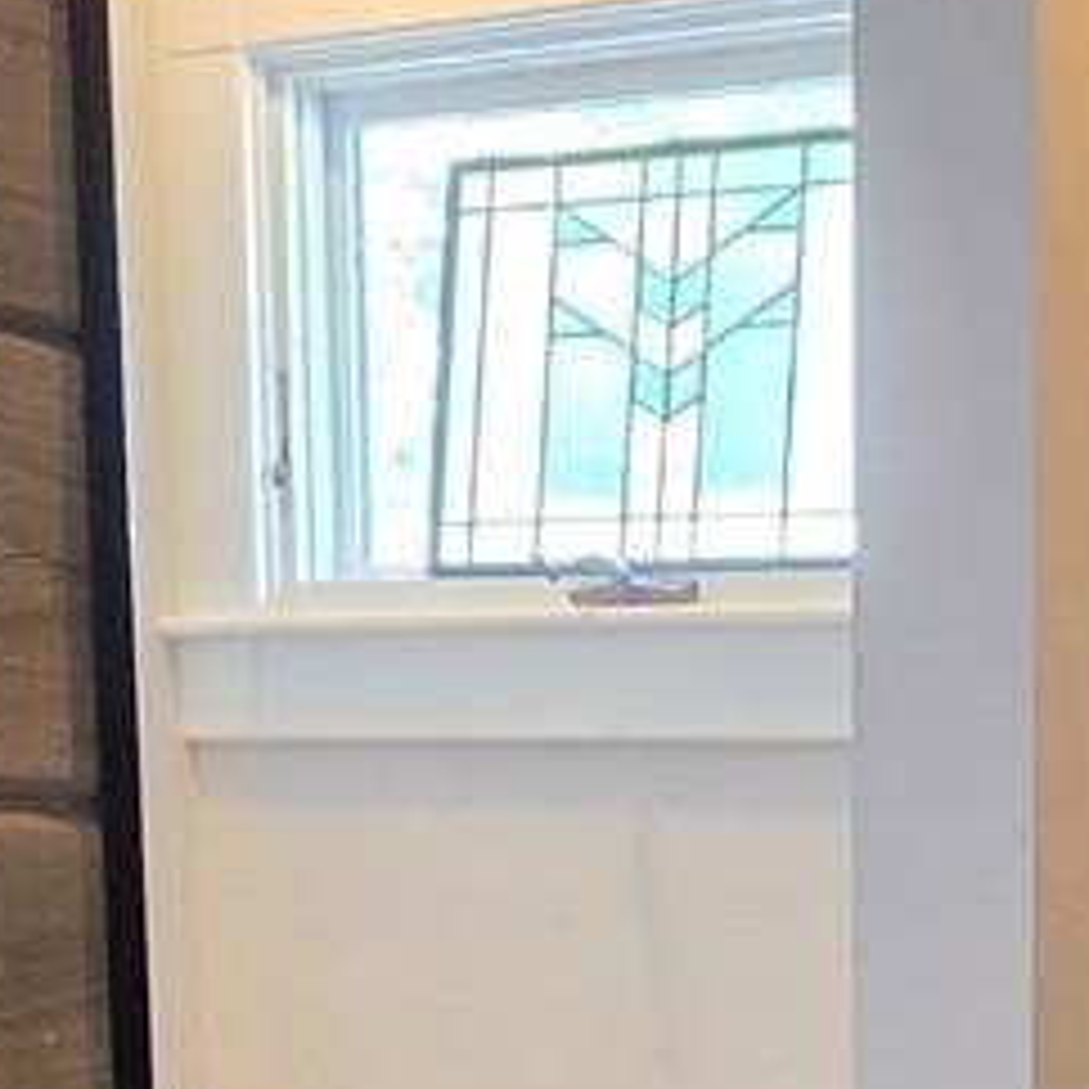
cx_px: 1372
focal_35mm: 76
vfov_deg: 21.6
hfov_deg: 20.9
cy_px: 1192
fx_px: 2705
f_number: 1.9
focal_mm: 2.2
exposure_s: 1/120
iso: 250
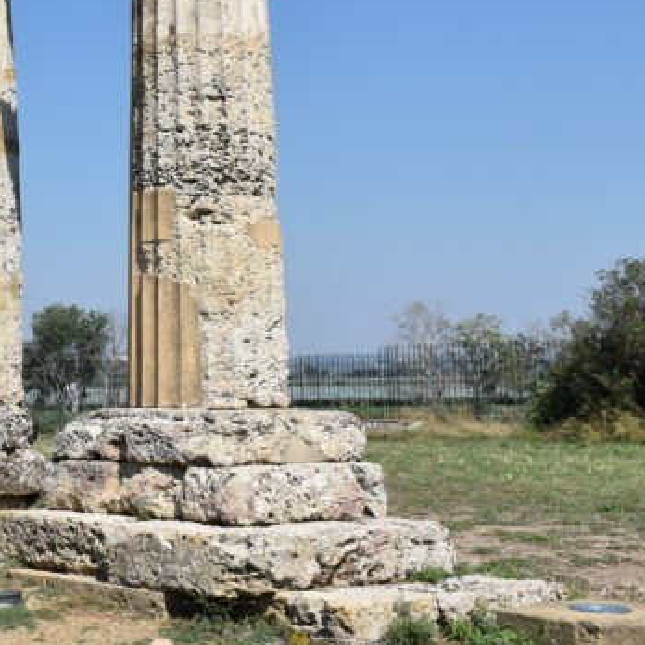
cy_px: 101
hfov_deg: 21.3
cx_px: -150
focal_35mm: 75
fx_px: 1581
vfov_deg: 22.6
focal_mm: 20
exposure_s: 1/400
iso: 200
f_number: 10
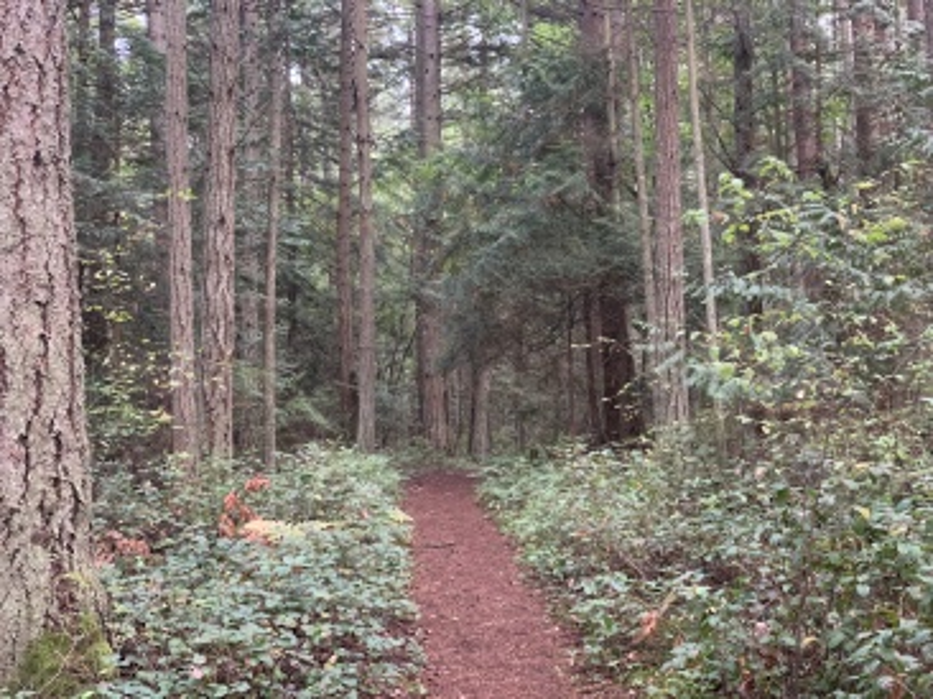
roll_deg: +1.3
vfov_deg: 28.0
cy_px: 350
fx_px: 1401
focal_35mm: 52
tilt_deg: +7.3
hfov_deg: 36.8
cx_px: 466
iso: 320
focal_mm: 6
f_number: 2.4
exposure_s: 1/60
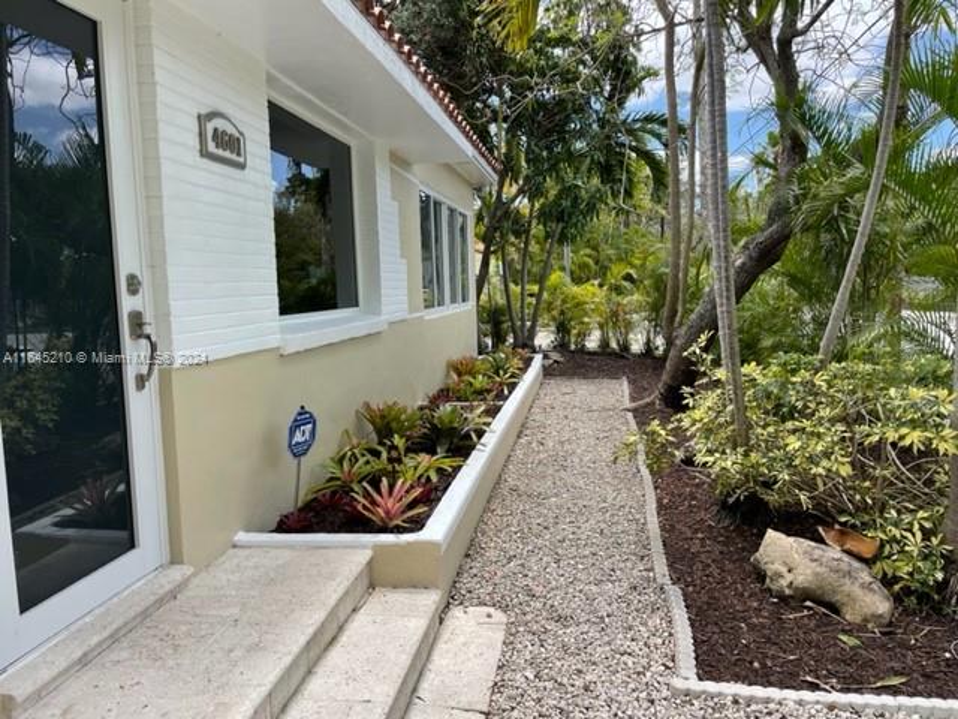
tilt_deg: -5.0
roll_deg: +2.2
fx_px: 720
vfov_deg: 53.1
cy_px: 360
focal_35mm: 26
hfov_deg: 67.3
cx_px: 479
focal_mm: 4.2
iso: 32
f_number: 1.6
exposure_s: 1/1366
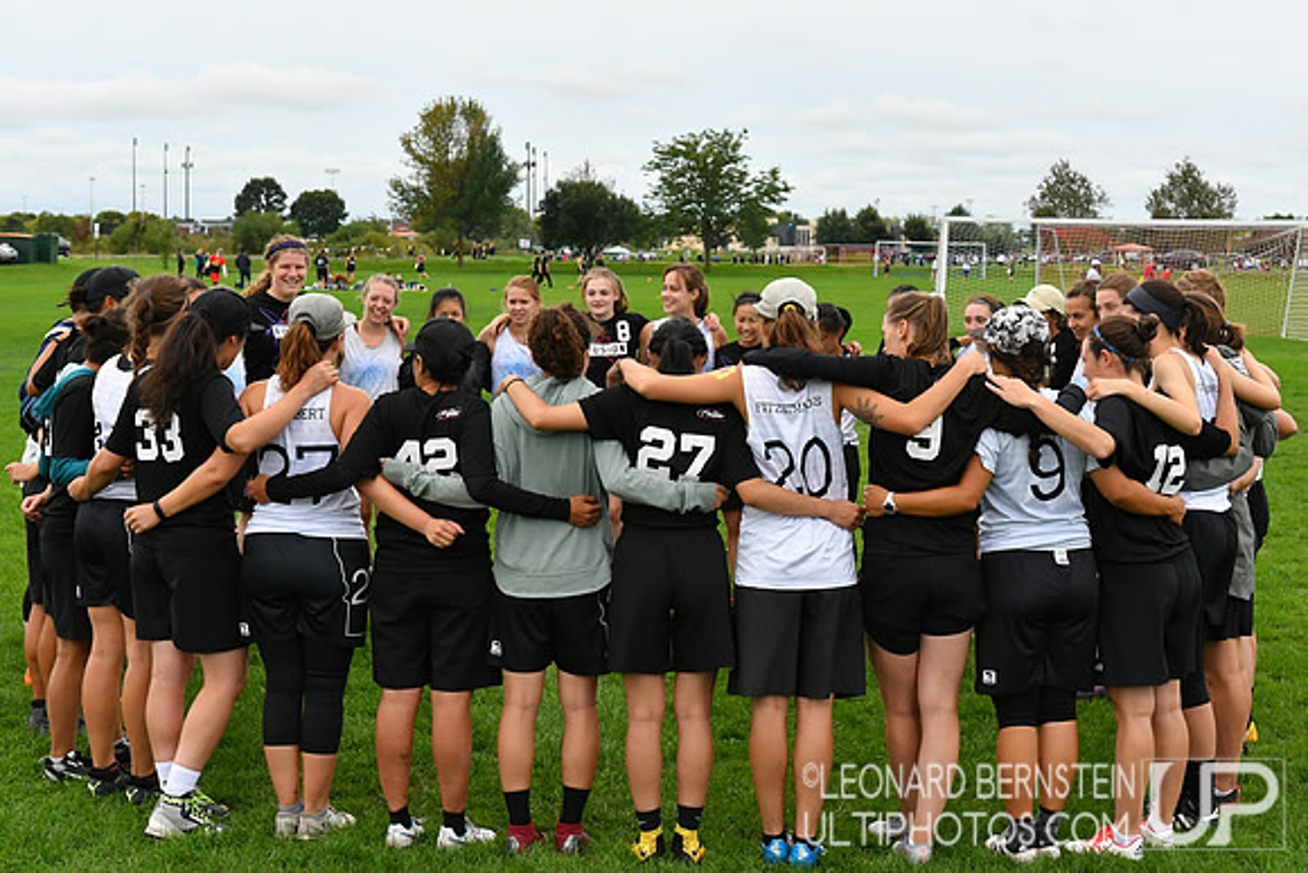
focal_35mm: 60
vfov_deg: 22.6
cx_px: 654
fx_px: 2180
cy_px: 436
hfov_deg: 33.4
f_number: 9
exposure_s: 1/1250
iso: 1600
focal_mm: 40
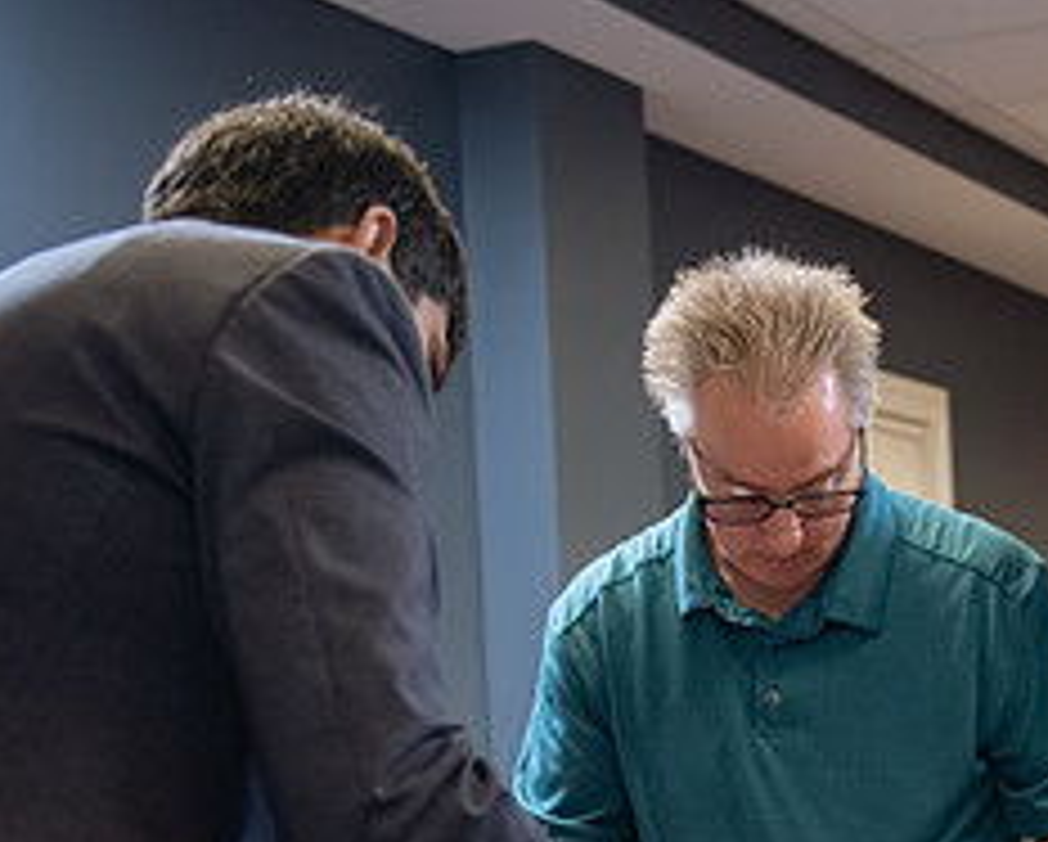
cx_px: 1044
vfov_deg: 18.0
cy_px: 795
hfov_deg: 21.9
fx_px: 2609
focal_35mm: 84
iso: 1250
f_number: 3.2
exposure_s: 1/200
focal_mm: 36
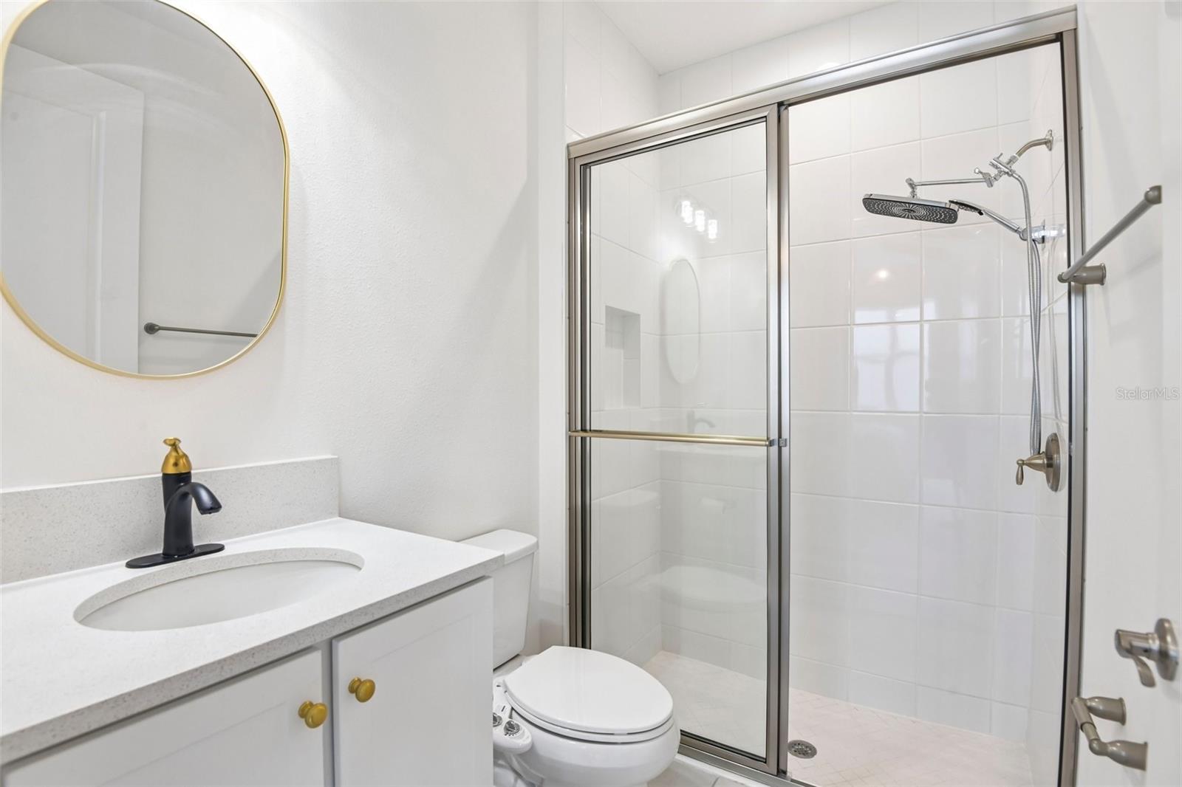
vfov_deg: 73.7
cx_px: 591
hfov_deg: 96.7
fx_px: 525
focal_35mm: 16
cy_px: 394
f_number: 8
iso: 400
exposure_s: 1/40
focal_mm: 16
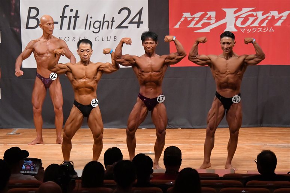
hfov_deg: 10.2
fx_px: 1626
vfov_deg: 6.8
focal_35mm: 202
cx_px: 145
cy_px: 96
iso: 9000
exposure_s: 1/400
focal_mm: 135
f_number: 5.6
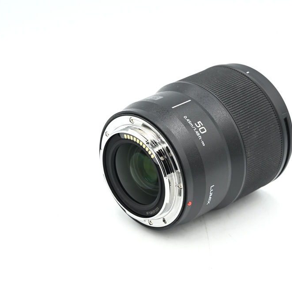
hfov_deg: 18.0
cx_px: 200
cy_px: 146
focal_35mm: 96
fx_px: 916
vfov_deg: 18.1
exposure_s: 1/10
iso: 100
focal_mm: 75
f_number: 14
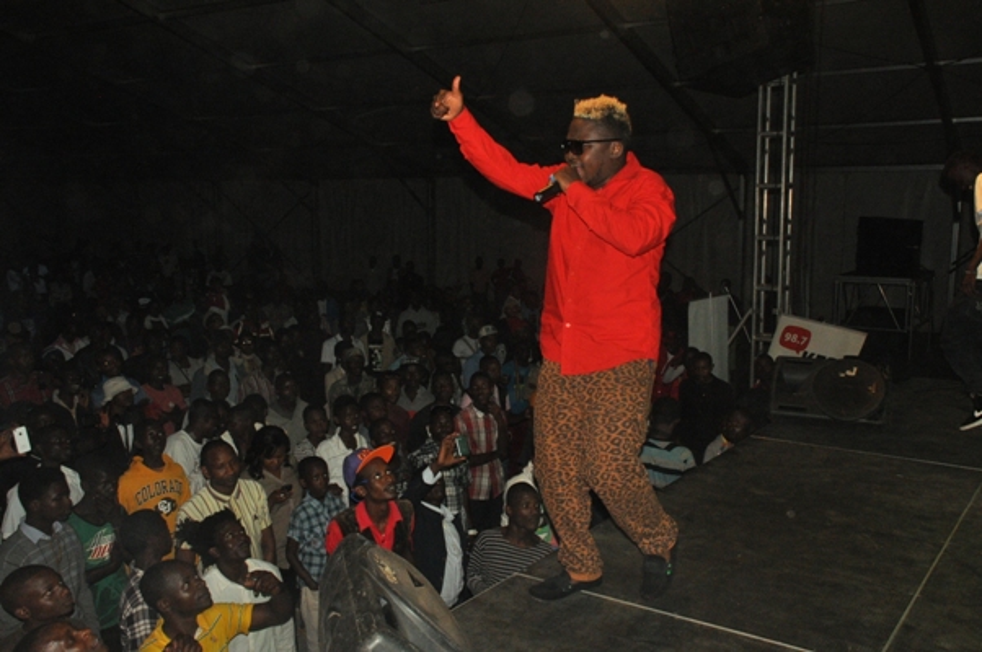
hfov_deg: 57.3
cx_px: 491
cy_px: 326
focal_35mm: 33
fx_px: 899
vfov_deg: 39.9
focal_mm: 22
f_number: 8
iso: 1600
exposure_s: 1/200
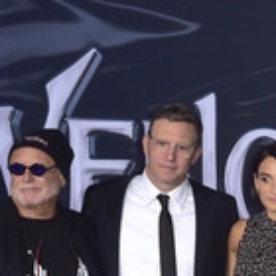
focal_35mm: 153
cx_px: 416
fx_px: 1380
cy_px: 284
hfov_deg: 11.0
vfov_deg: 11.3
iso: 500
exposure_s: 1/250
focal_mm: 56
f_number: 5
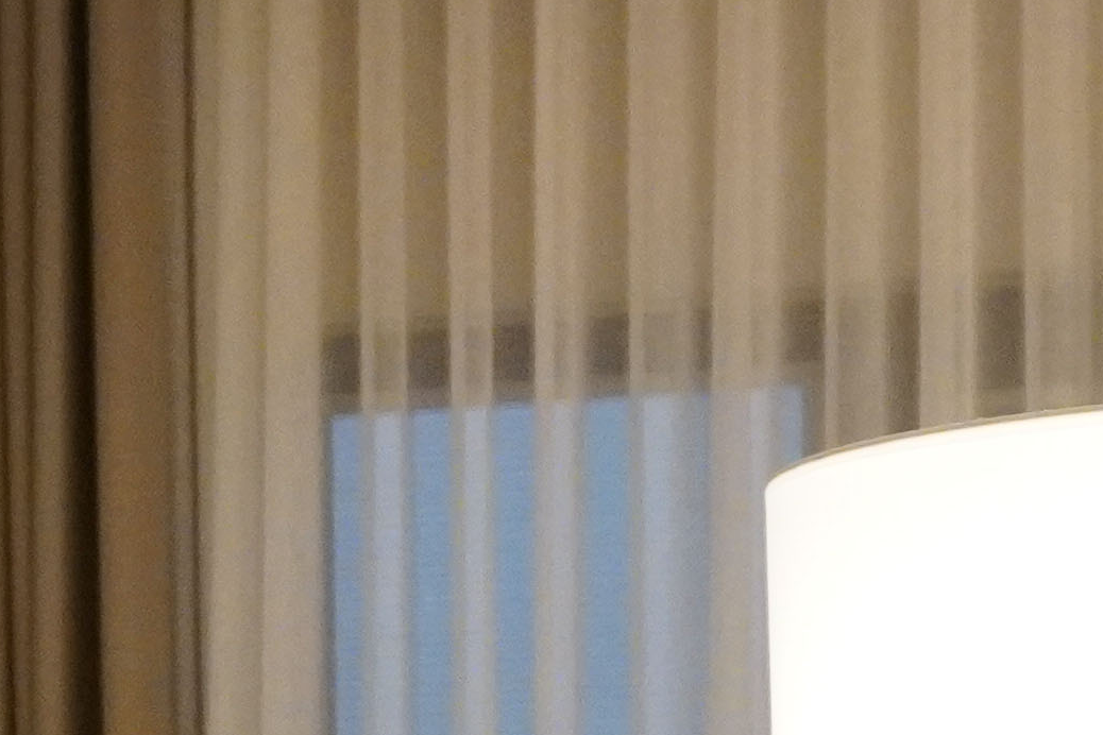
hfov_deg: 9.8
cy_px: 1176
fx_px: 6372
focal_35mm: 208
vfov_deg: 6.5
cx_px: -31
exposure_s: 1/160
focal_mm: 24
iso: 4000
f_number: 4.5
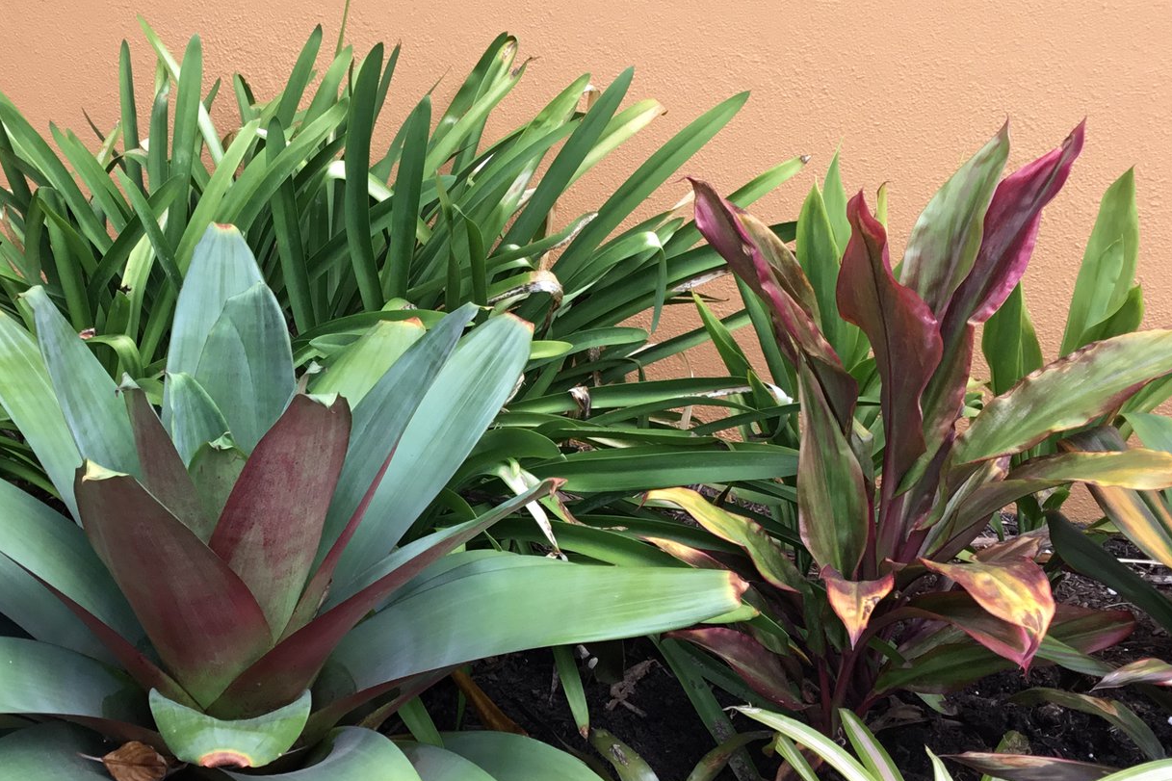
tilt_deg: -26.9
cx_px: 391
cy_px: 443
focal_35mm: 53
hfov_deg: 37.1
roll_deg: -0.6
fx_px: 1725
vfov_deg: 25.5
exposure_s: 1/127
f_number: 2.4
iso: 25
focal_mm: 3.3
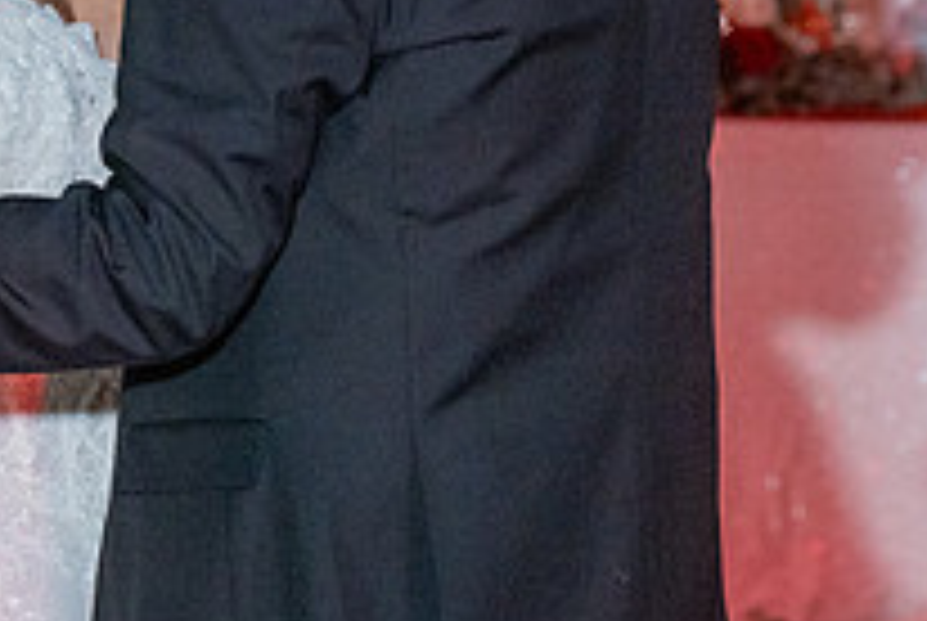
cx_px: 360
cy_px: -151
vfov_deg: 6.5
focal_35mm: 211
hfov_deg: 9.7
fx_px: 5441
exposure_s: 1/250
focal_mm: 75
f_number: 4
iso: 3200
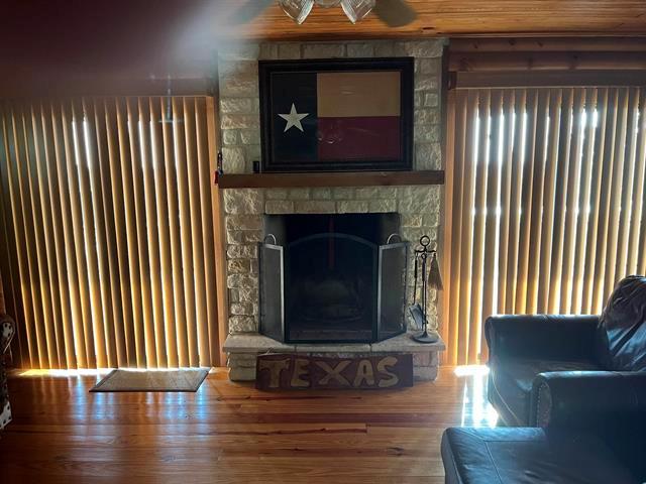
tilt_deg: -9.3
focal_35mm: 26
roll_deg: +0.9
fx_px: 485
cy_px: 242
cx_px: 323
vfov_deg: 53.1
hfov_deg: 67.3
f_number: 1.6
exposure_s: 1/60
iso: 320
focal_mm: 5.1
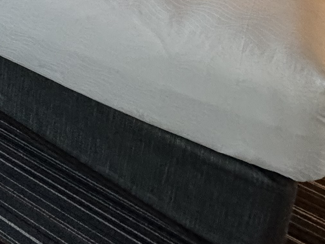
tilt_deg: -16.3
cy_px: -204
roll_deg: -0.4
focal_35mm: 56
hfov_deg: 29.8
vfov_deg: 19.2
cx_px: -57
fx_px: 526
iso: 250
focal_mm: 2.22
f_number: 2.2
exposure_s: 1/60
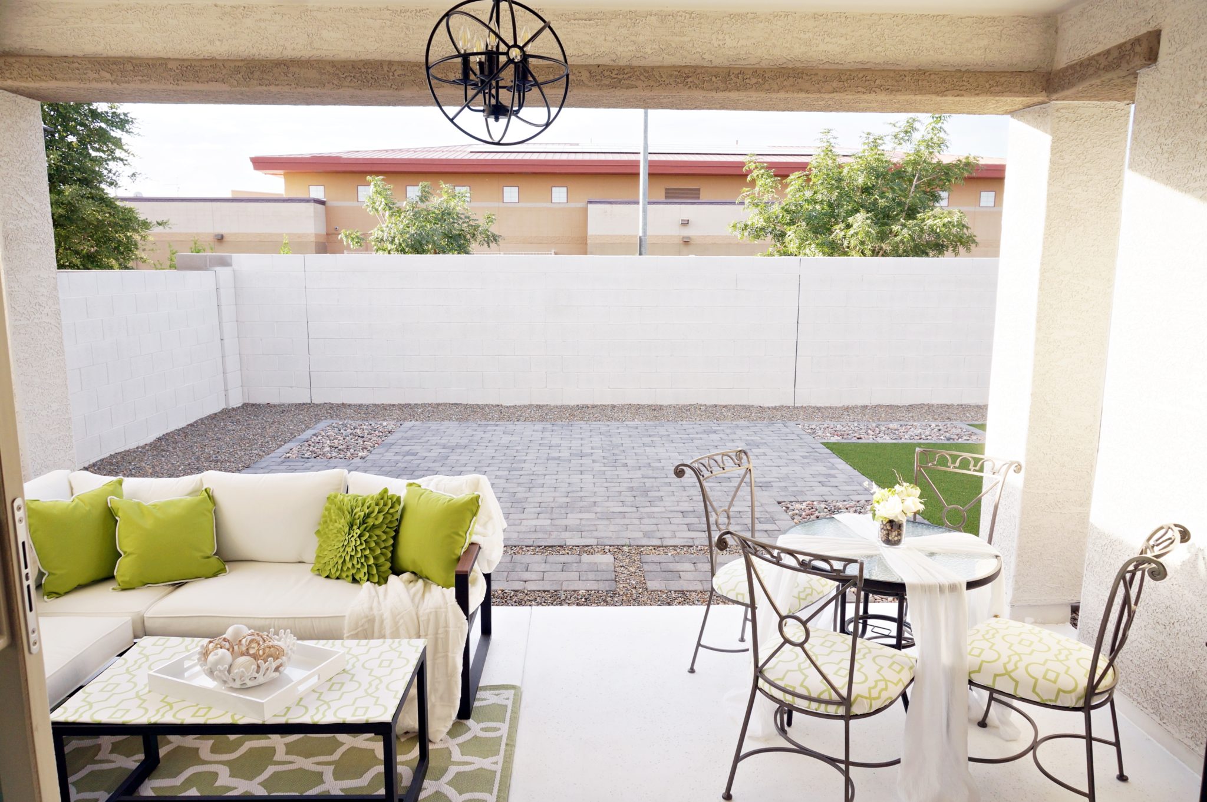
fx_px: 804
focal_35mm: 24
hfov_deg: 73.8
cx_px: 604
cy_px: 401
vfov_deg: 53.0
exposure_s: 1/200
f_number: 5.6
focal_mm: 16
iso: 200
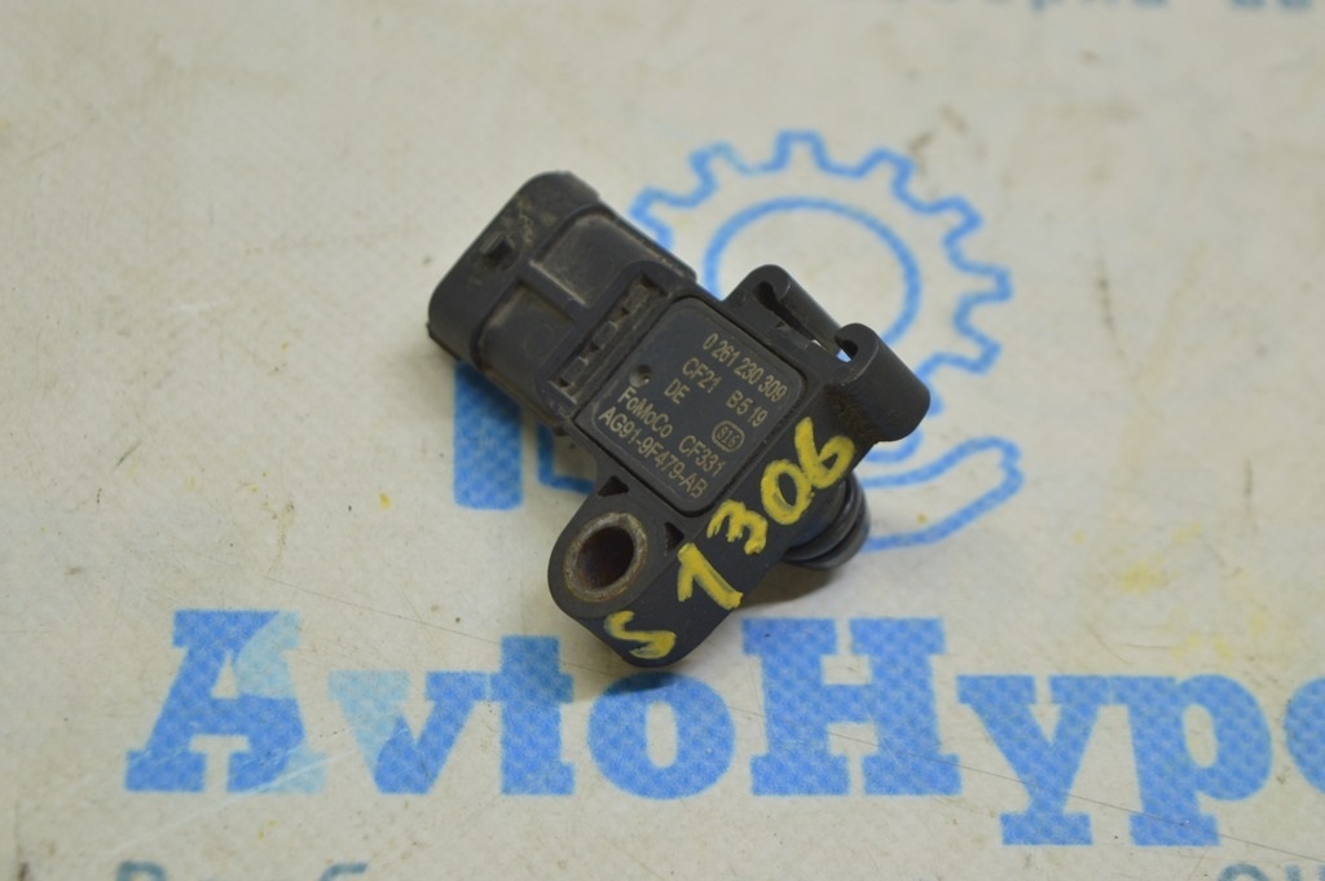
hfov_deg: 26.0
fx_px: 2868
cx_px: 662
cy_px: 440
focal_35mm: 78
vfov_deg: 17.5
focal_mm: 52
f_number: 5.6
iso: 400
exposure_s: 1/25
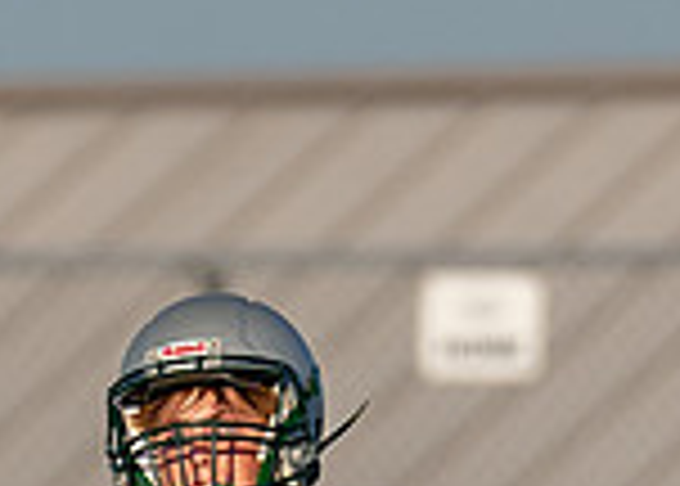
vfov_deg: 0.8
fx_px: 35049
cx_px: 208
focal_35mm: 1814
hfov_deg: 1.1
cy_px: 535
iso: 200
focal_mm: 200
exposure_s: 1/4000
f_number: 2.8
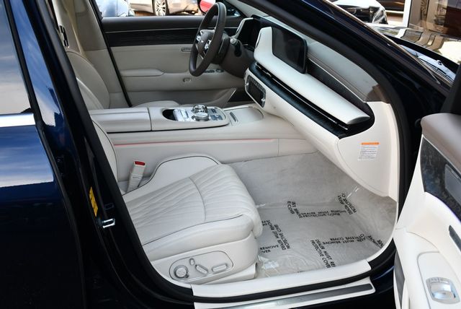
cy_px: 154
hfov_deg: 53.1
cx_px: 230
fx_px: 461
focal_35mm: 36
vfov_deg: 36.9
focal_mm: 18
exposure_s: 1/250
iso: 400
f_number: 5
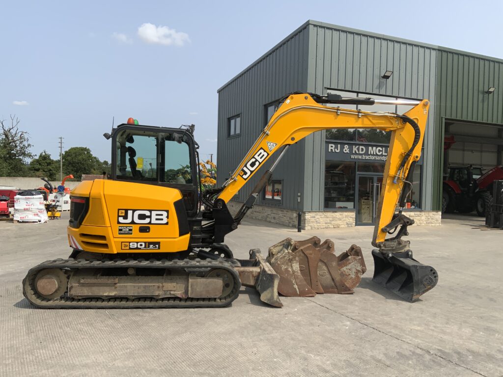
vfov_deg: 48.2
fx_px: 421
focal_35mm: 29
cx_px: 252
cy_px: 188
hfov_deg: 61.7
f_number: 1.8
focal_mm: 3
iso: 20
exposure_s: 1/2227
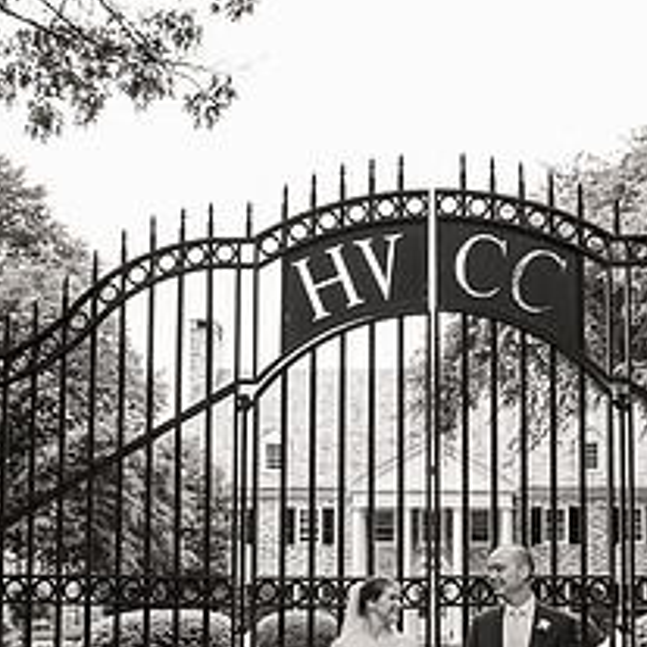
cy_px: 494
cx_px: 403
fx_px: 1269
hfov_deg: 28.5
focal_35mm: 60
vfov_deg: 28.2
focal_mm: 24
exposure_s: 1/400
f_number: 4
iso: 800
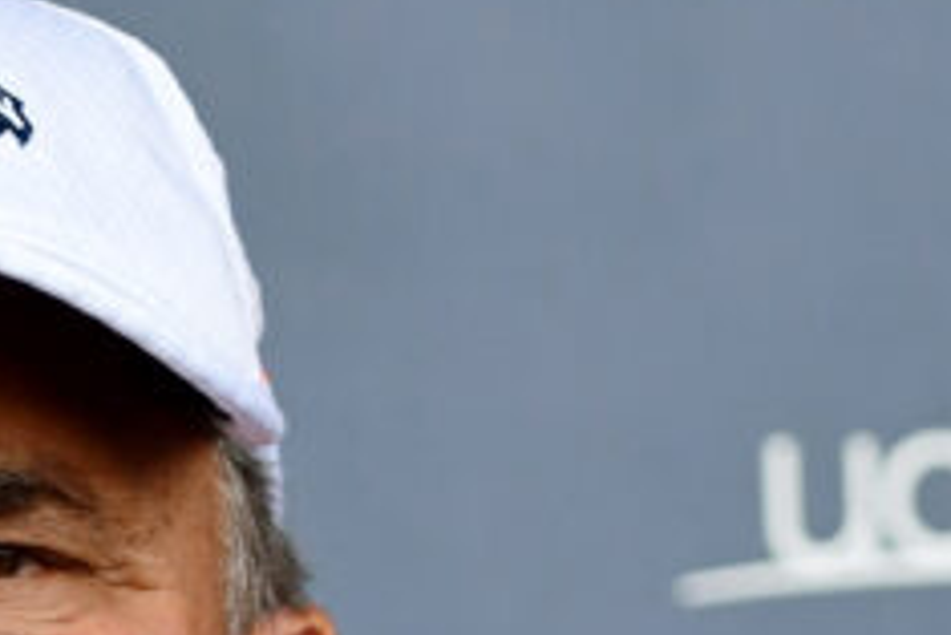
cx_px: -40
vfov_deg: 2.1
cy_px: 1163
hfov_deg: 3.1
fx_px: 17630
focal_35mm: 667
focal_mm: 102
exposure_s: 1/1600
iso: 800
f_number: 4.5
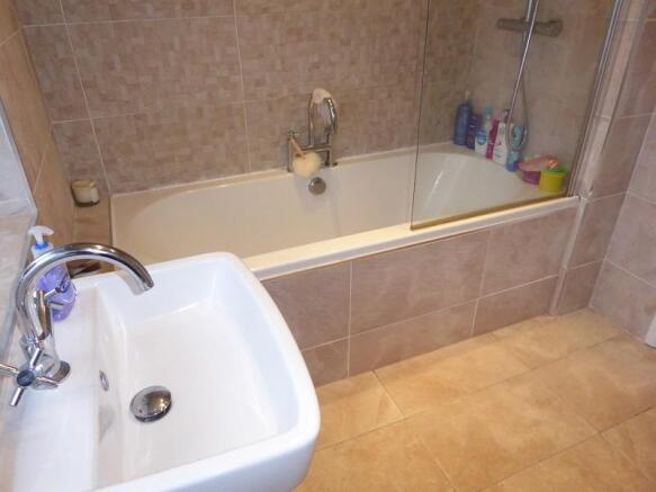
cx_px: 328
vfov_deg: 56.8
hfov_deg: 71.6
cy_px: 246
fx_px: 455
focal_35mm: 24
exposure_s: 1/60
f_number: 3.3
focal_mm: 4.3
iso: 640
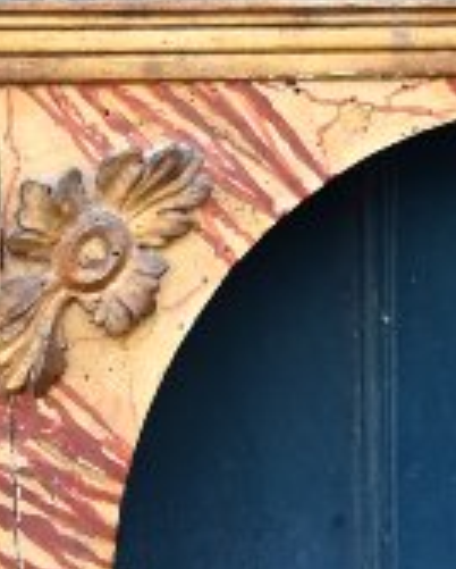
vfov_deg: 9.5
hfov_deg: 7.8
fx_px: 3312
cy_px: 910
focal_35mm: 197
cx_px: 650
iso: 360
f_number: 4
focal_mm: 19.5
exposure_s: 1/250
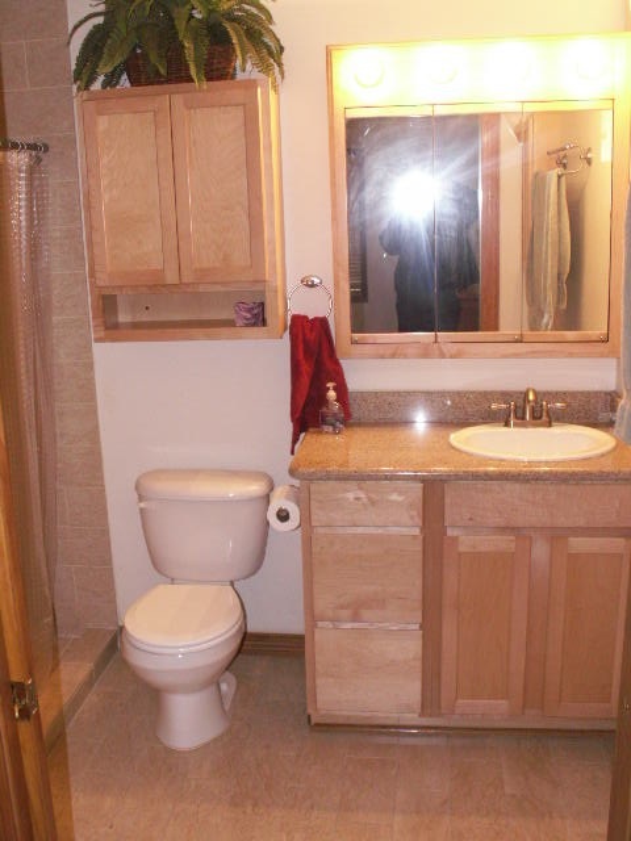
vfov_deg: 52.6
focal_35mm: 35
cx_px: 316
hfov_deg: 40.7
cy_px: 420
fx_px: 851
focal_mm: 5.86
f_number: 2.8
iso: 160
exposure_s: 1/40
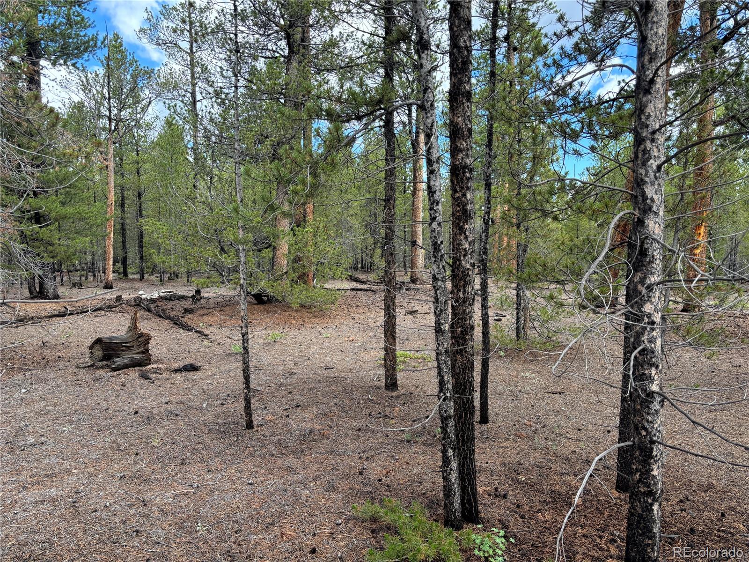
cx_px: 374
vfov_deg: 53.1
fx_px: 563
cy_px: 281
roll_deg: -0.2
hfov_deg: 67.3
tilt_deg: -3.1
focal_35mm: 26
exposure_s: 1/400
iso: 50
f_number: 1.6
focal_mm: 5.96
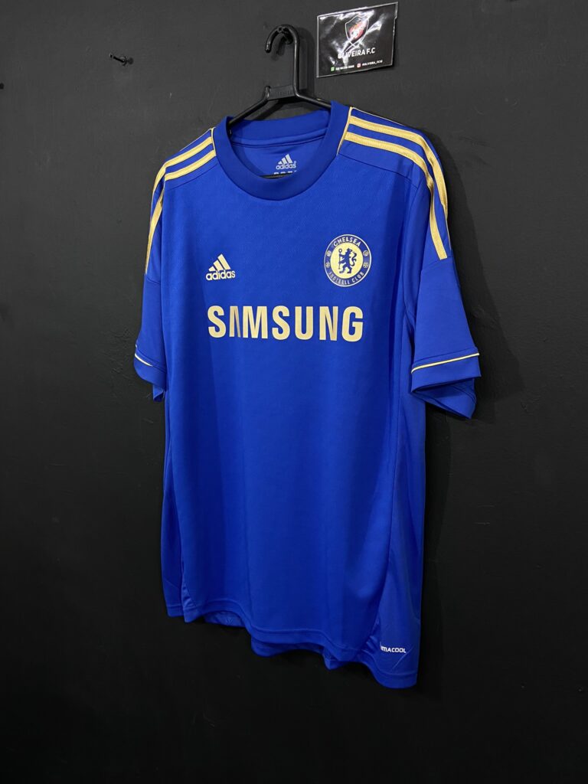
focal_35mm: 26
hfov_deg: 53.1
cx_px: 294
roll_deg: -0.2
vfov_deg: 67.3
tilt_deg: -8.0
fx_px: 589
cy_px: 392
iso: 250
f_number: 1.8
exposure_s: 1/60
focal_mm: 4.25
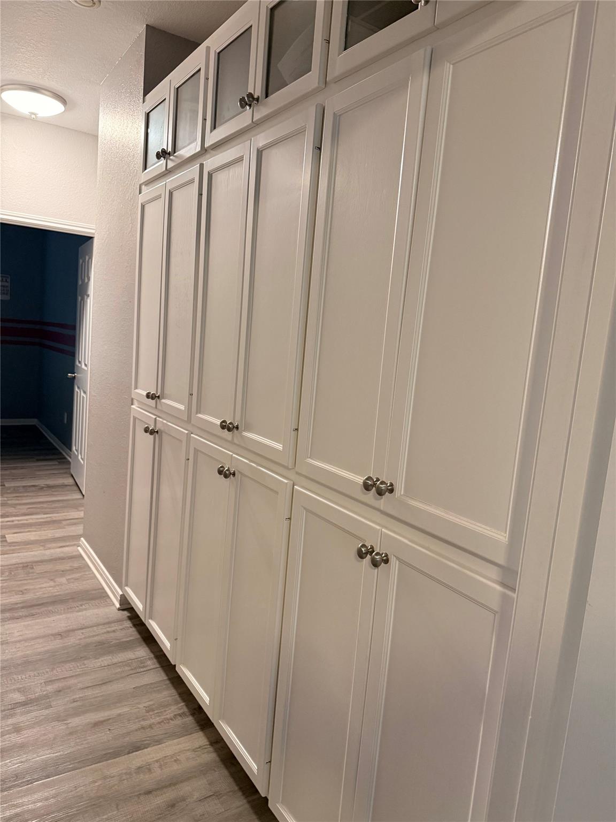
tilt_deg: -7.0
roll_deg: -4.9
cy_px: 411
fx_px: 569
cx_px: 308
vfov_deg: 71.6
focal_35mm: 24
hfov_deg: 56.8
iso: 400
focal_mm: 6.76
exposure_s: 1/60
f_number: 1.78
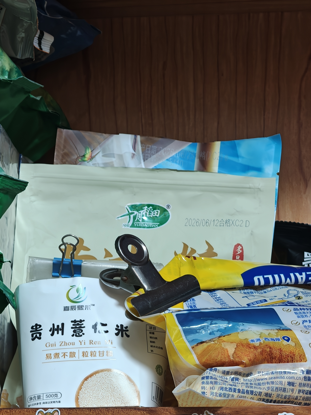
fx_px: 2683
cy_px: 208
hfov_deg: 6.6
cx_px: 156
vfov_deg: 8.8
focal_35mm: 224
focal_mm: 24.85
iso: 800
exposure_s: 1/33
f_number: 3.1
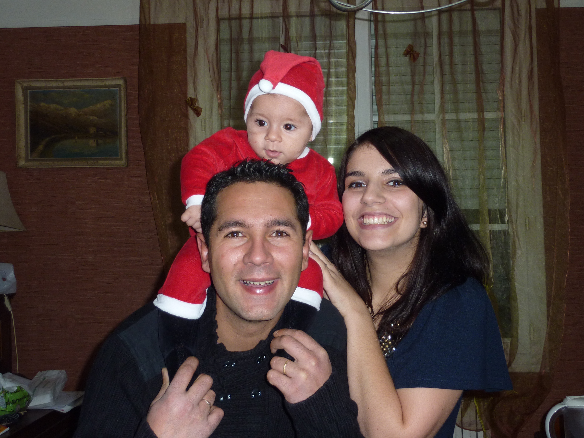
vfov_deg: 37.7
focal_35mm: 38
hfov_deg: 49.0
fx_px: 641
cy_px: 217
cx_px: 289
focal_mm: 6.1
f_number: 3.6
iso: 125
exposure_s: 1/30
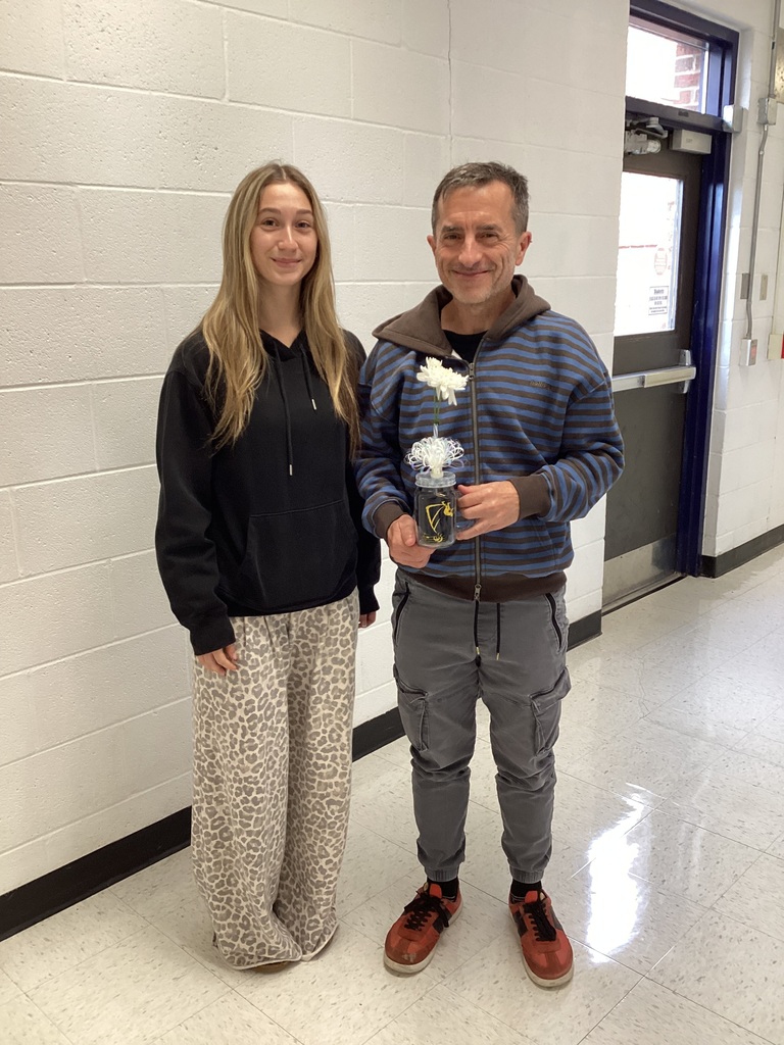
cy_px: 522
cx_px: 392
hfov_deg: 45.4
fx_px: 936
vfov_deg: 58.4
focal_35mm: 31
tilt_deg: -14.4
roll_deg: +1.1
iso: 125
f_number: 2.4
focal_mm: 3.3
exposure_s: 1/50
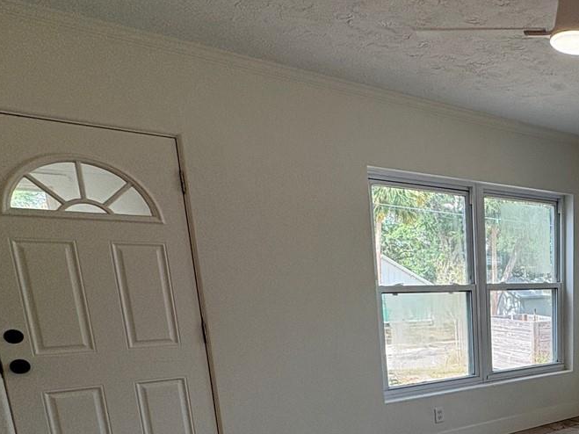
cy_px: 399
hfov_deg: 45.2
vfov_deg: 38.6
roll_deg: +0.0
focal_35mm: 34
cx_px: 585
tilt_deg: -11.9
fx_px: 569
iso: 64
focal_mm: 2.22
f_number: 2.2
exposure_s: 1/386
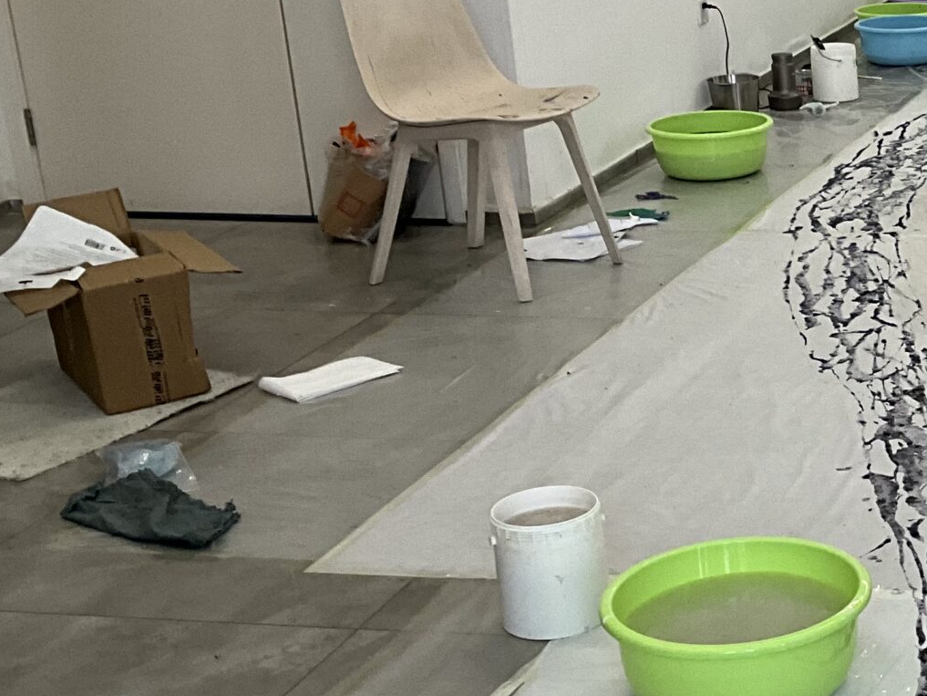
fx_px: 1955
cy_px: 370
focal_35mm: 73
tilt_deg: -19.9
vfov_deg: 20.2
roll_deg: +0.6
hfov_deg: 24.2
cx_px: 1117
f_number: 1.8
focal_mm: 3
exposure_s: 1/102
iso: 64
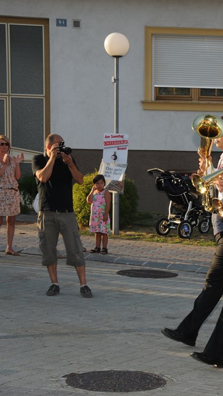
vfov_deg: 23.4
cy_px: 197
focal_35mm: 91
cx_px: 283
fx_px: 957
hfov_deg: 12.9
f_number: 8
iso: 200
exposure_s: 1/250
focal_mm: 38
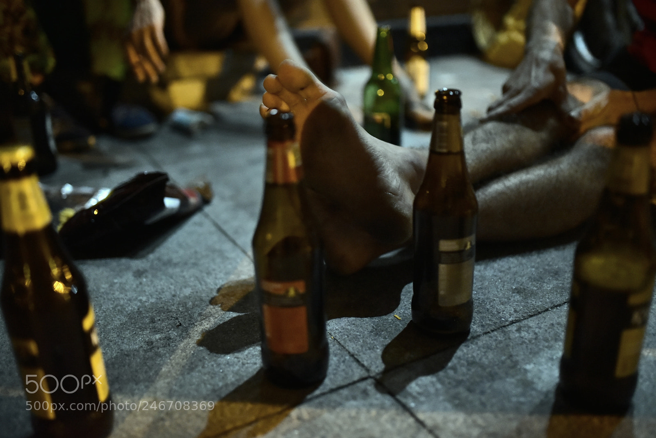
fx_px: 638
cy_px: 219
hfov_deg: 54.4
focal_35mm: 35
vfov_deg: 37.9
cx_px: 328
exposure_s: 1/100
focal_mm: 35
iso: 3200
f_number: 1.4
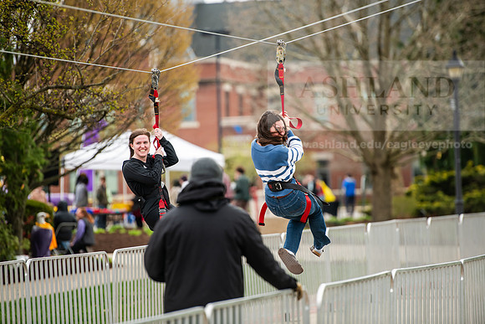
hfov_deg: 10.3
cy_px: 162
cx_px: 242
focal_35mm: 200
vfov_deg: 6.9
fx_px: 2695
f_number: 3.2
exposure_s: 1/800
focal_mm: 200
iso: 160
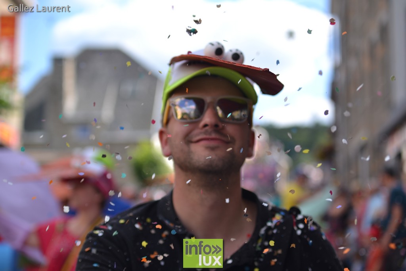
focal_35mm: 75
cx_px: 203
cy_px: 136
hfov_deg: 27.0
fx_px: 846
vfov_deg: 18.2
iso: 100
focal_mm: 50
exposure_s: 1/640
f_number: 2.8
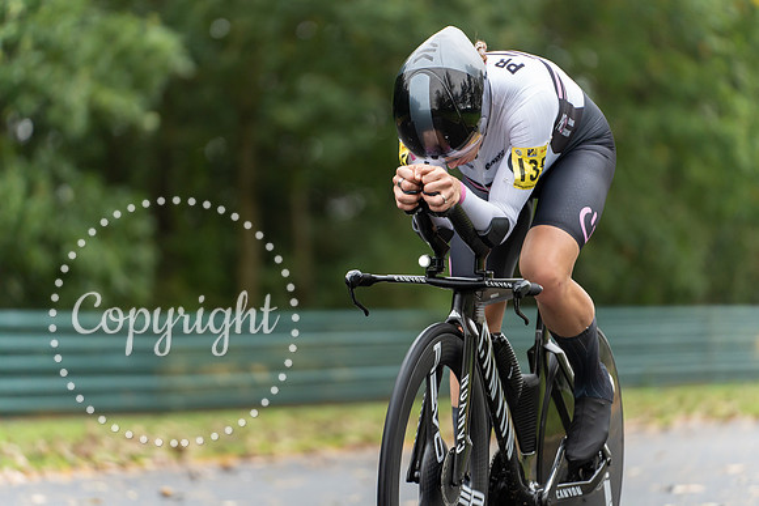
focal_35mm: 188
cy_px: 242
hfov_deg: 10.9
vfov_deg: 7.3
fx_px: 3965
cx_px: 396
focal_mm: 180
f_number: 2.8
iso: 1600
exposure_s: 1/1250
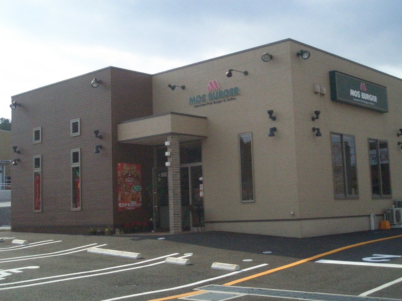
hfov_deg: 36.8
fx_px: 604
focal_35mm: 52
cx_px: 201
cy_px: 150
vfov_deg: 28.0
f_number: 9.2
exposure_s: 1/800
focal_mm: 6.9
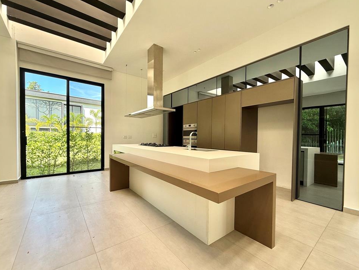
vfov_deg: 81.7
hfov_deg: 98.1
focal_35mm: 15
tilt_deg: -1.1
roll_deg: -0.6
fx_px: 156
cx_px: 170
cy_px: 141
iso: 64
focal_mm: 2.22
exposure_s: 1/100
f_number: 2.2
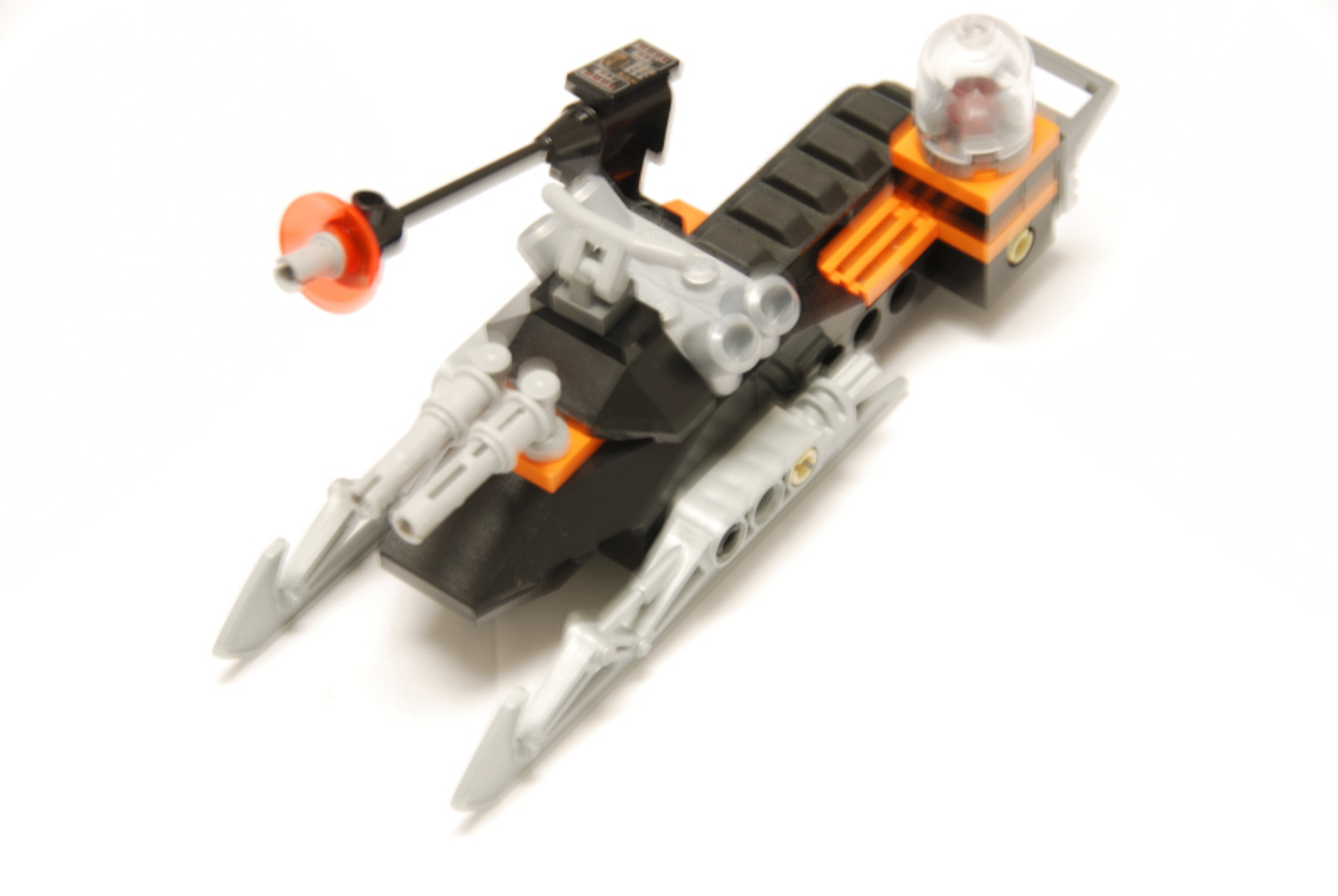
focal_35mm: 158
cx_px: 669
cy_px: 448
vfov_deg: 8.7
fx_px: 5862
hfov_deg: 13.0
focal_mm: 105
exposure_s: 1
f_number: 10
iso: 100
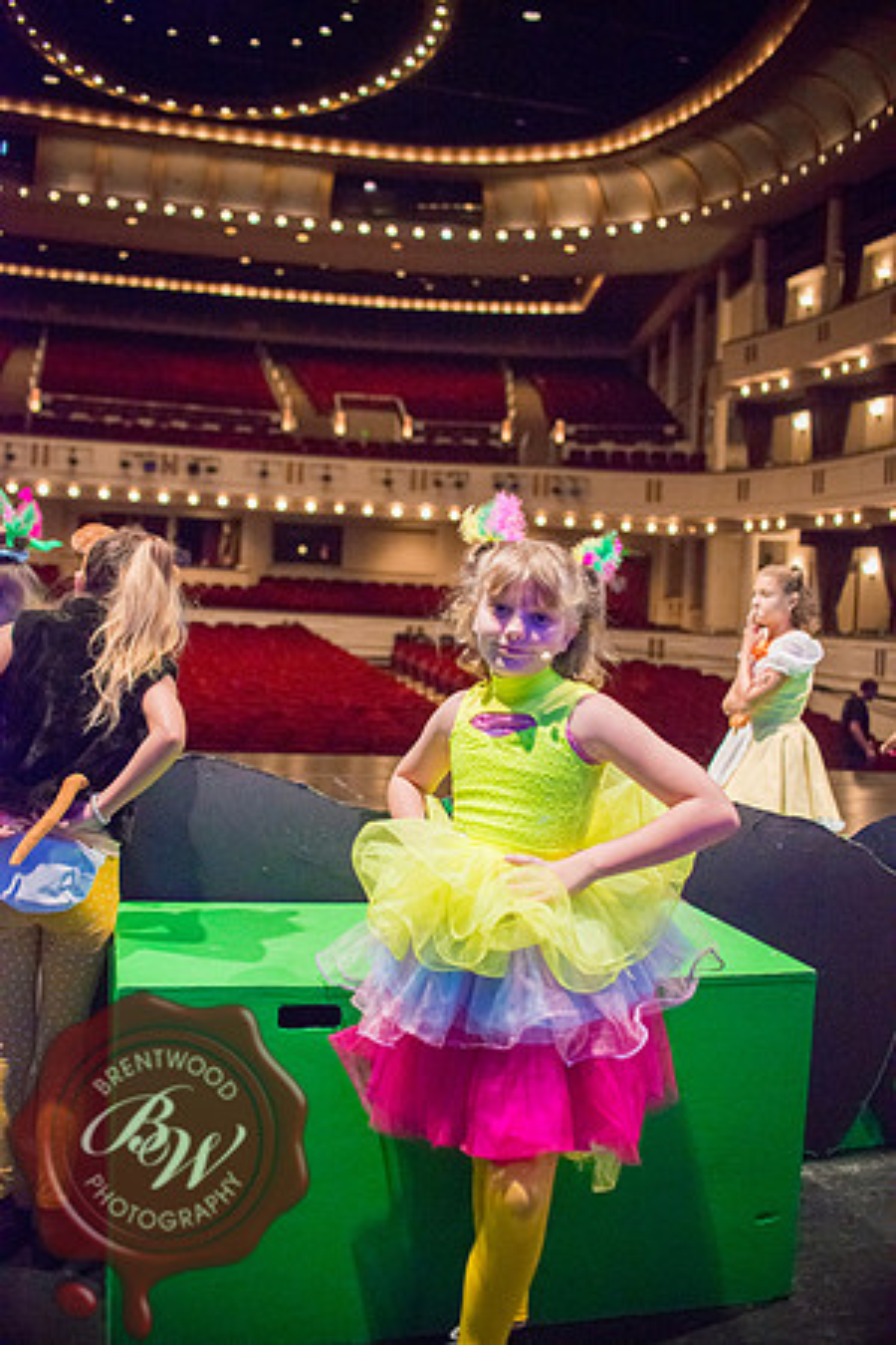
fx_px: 1307
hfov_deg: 37.9
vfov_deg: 54.4
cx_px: 448
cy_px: 672
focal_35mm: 35
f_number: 2.8
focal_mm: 35
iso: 6400
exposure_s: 1/640
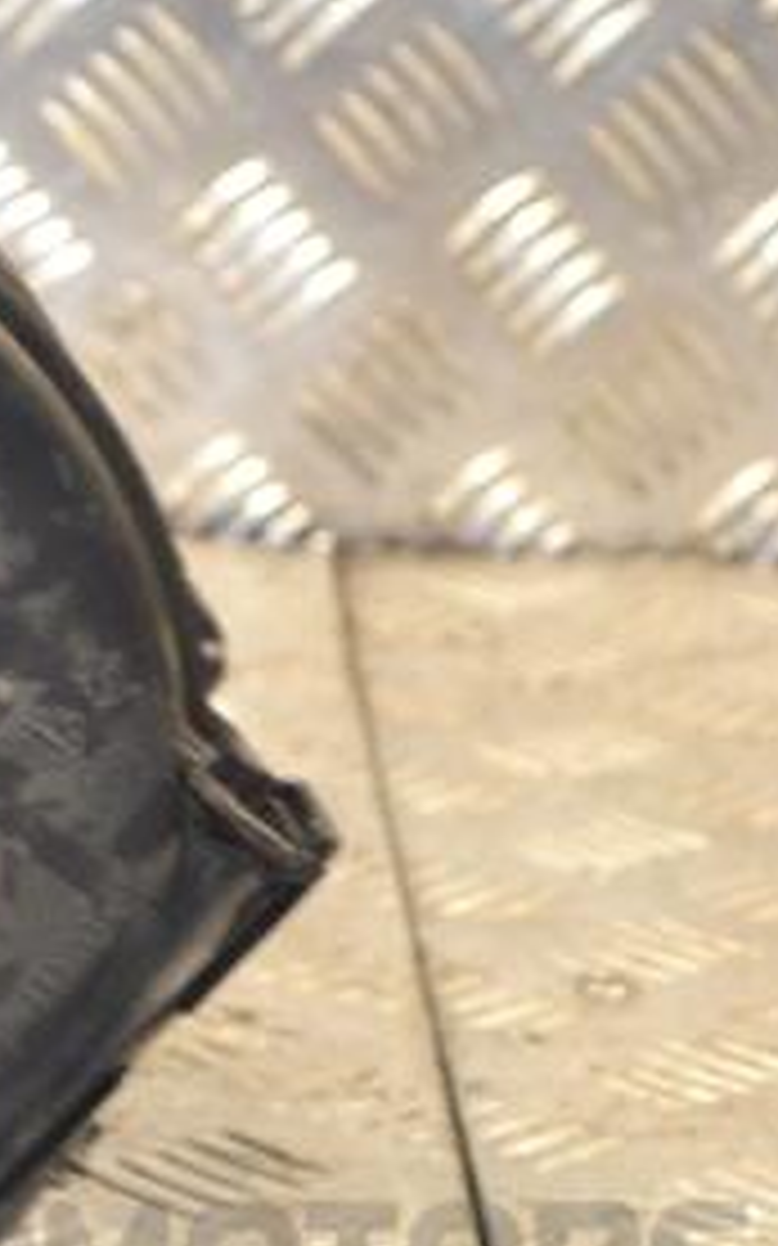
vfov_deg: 13.2
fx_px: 5397
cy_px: 670
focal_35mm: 159
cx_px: -508
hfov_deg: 8.0
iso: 900
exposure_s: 1/60
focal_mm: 48
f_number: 5.6
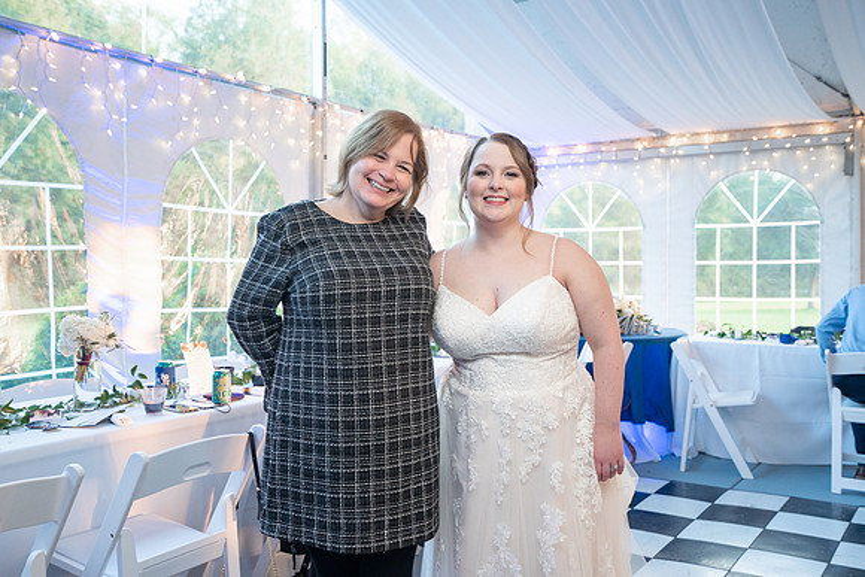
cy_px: 285
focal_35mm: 37
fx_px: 880
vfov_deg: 36.3
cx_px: 451
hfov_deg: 52.3
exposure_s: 1/250
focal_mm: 35
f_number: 4
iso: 2000
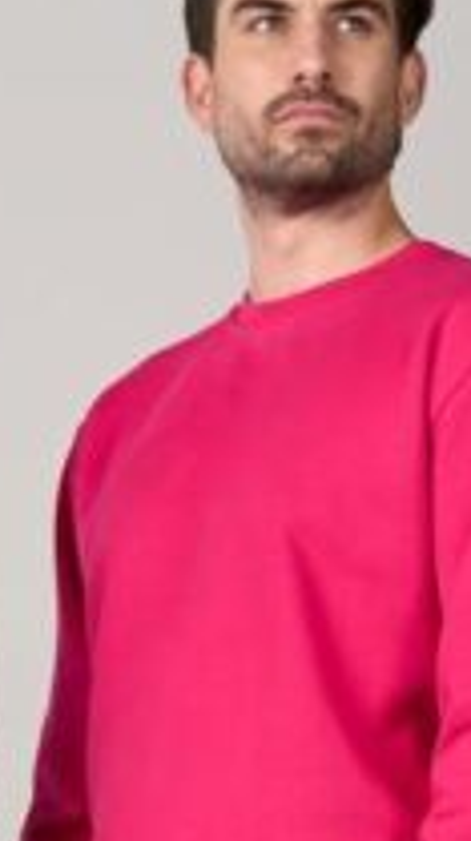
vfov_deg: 9.3
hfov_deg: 5.3
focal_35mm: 226
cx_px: 52
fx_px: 5036
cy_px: 1207
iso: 500
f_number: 3.5
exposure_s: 1/160
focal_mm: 50
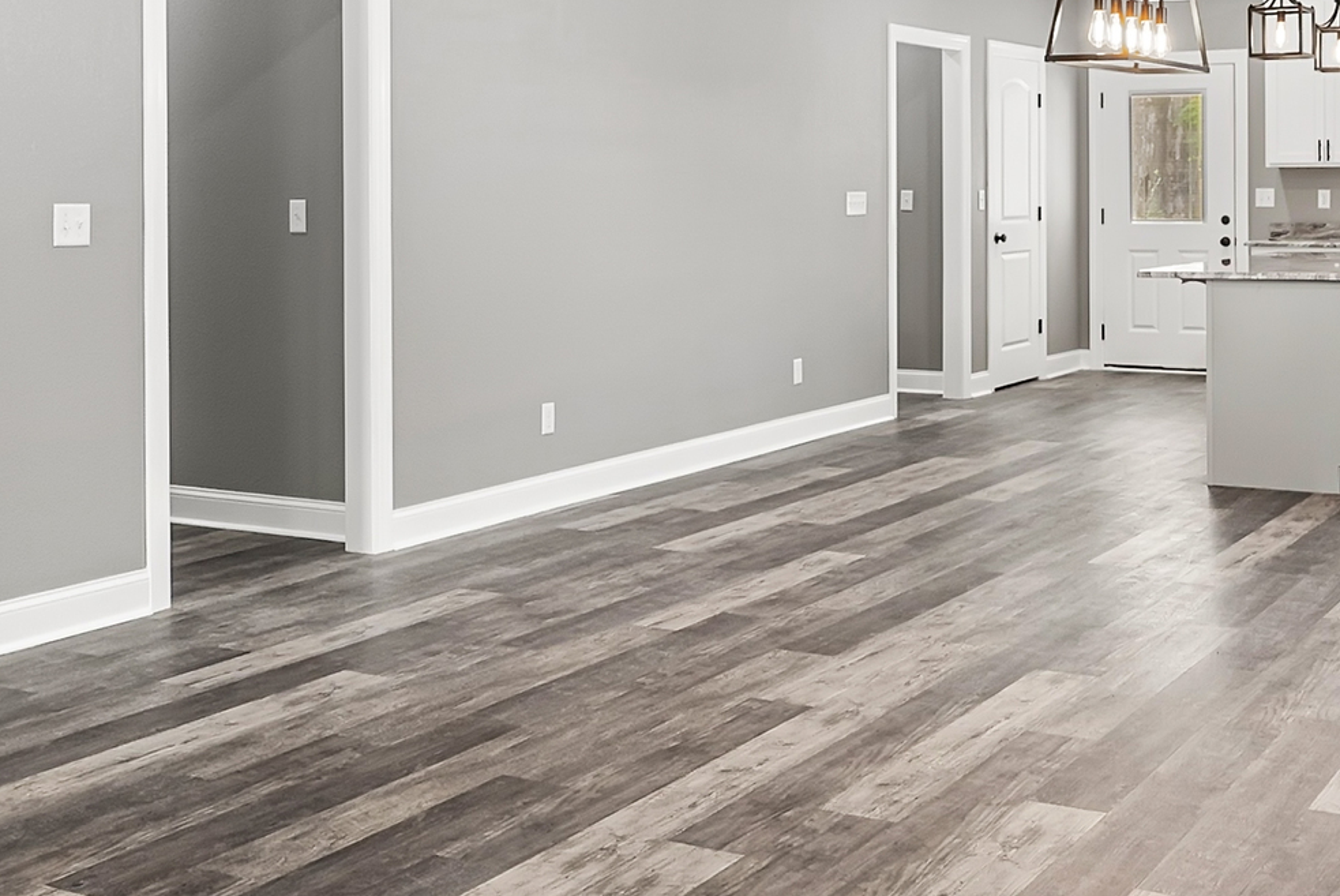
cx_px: 832
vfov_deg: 26.5
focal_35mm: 50
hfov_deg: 39.3
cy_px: 160
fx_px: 1862
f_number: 5.6
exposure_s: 1/30
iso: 3200
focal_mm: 16
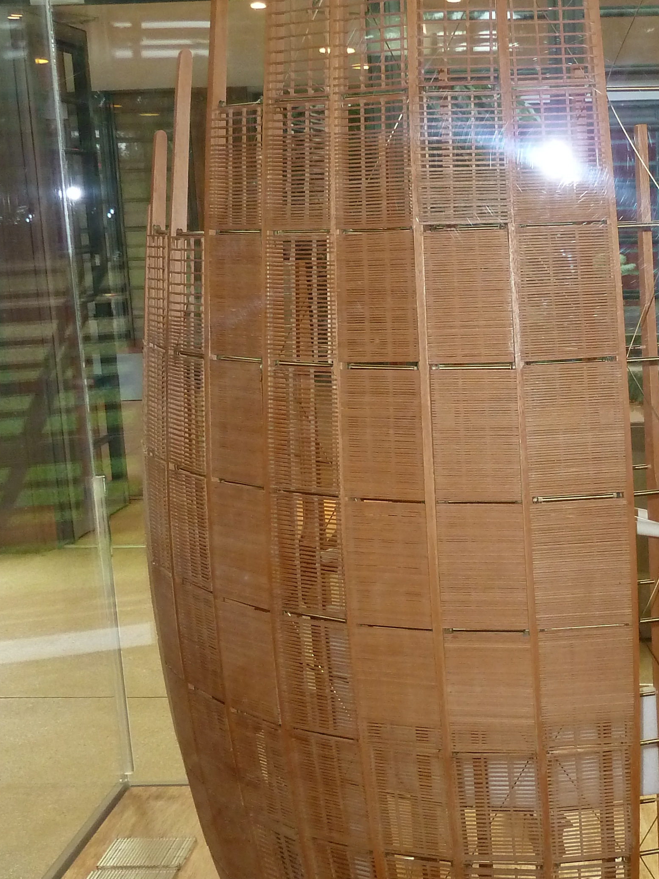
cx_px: 566
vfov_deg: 39.7
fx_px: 1219
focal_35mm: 48
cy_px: 441
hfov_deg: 29.3
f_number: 3.3
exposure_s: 1/30
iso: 250
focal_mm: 4.1
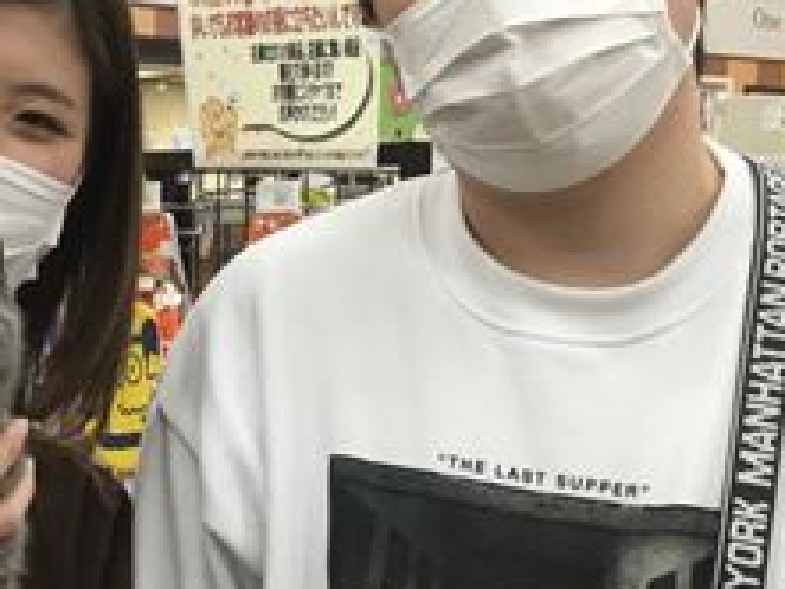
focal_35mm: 84
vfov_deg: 17.6
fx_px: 1906
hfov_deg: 22.9
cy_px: 355
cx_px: 156
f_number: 2.4
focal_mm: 3.3
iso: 64
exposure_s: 1/33
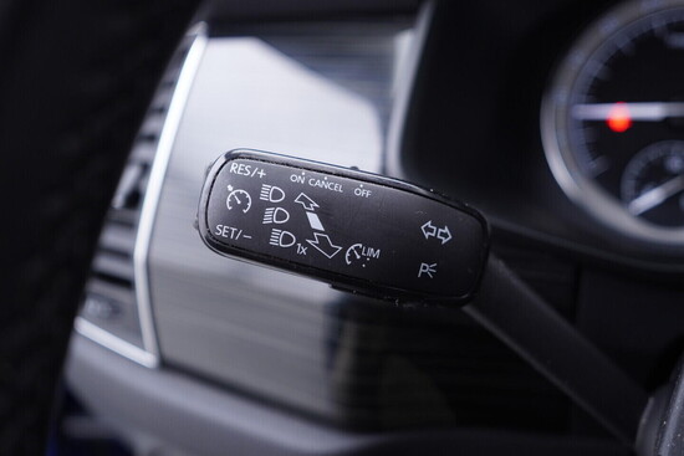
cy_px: 228
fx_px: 684
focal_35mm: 36
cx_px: 342
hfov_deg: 53.1
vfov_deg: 36.9
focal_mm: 24
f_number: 2.8
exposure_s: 1/40
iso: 250
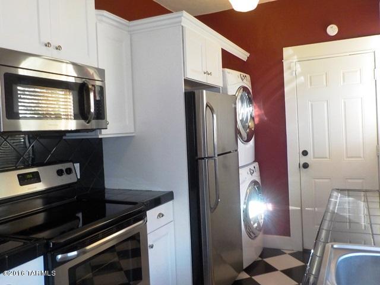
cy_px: 142
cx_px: 190
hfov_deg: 60.0
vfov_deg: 46.8
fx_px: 329
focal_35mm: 30
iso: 320
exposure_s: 1/30
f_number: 3.3
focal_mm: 4.1
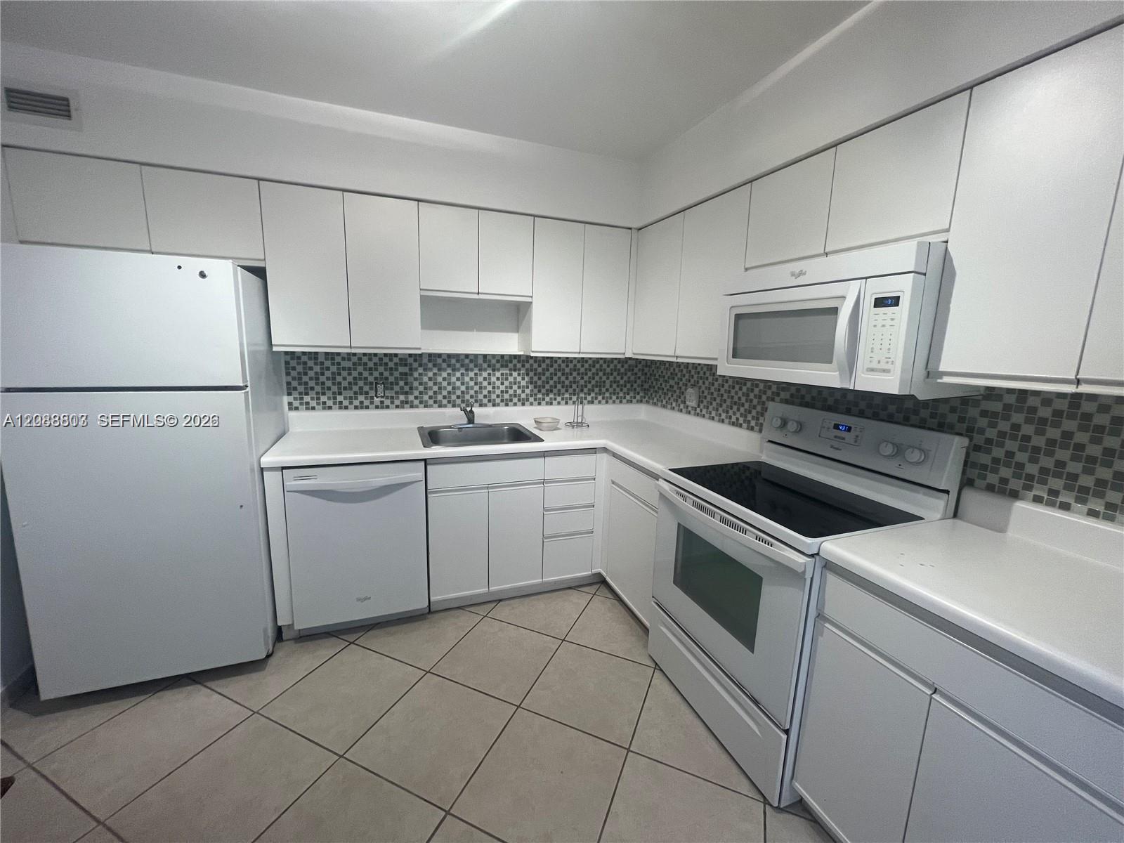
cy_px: 422
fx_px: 422
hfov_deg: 106.2
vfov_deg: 89.9
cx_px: 562
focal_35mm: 13
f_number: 1.8
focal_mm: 1.57
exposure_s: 1/120
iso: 160
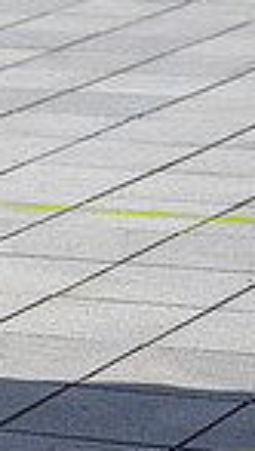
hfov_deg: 3.9
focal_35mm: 302
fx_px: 3620
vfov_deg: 7.1
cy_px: -72
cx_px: -599
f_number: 3.5
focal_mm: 73
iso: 250
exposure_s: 1/2000
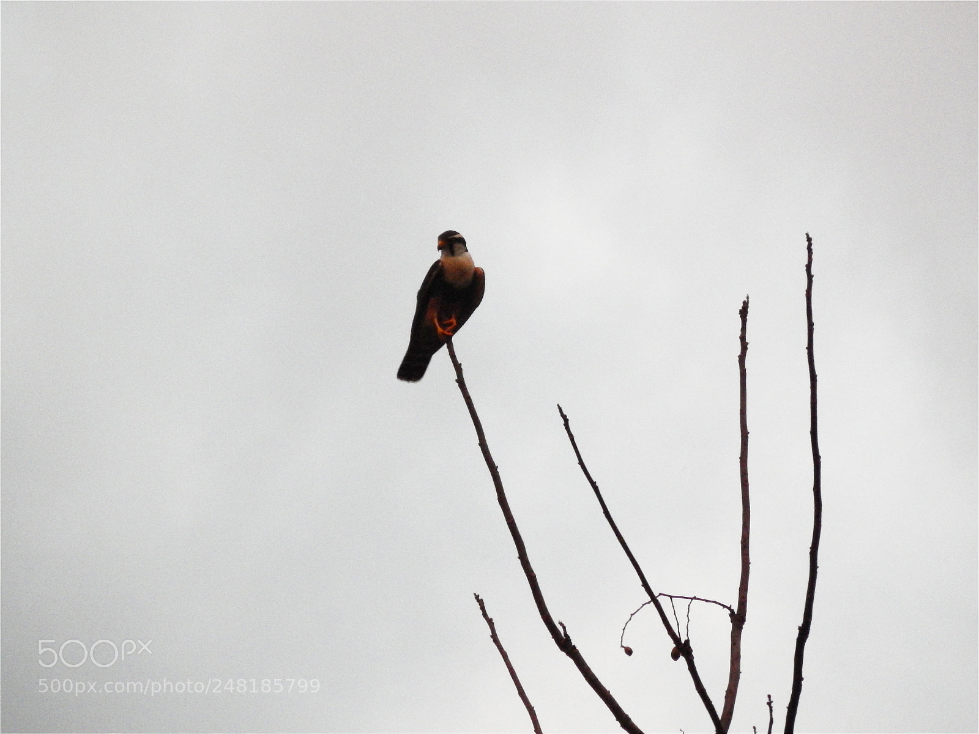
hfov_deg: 3.3
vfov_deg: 2.5
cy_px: 367
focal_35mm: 603
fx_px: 17054
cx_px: 490
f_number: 5.8
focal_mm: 107.1
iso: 800
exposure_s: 1/13
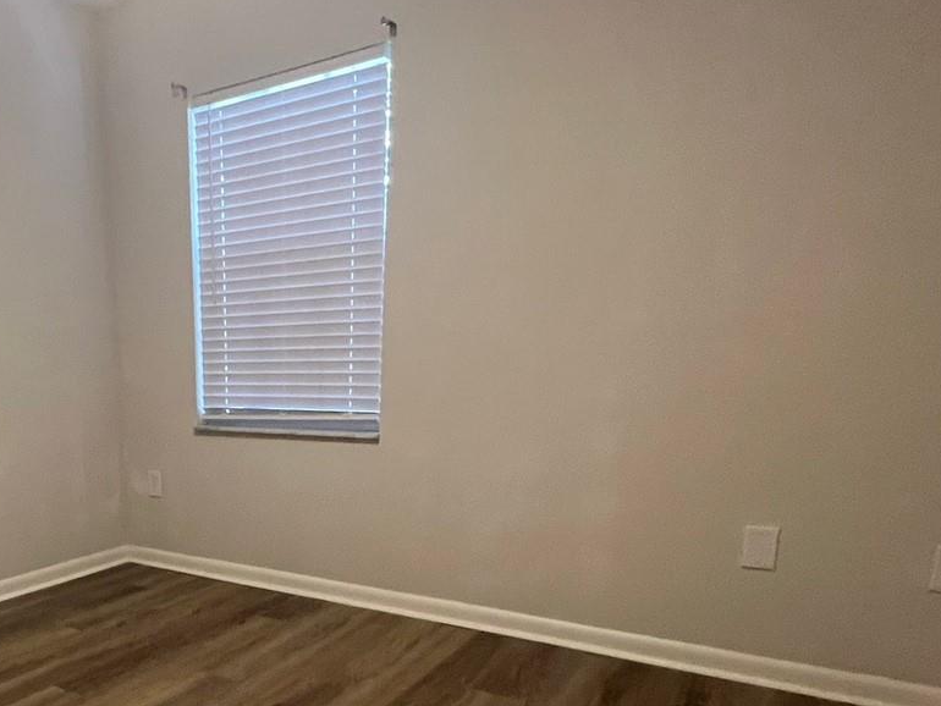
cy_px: 541
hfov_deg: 60.4
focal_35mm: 27
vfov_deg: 49.1
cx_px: 197
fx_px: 734
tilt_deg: -13.9
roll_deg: +1.9
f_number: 1.8
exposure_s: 1/60
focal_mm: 1.57
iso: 400
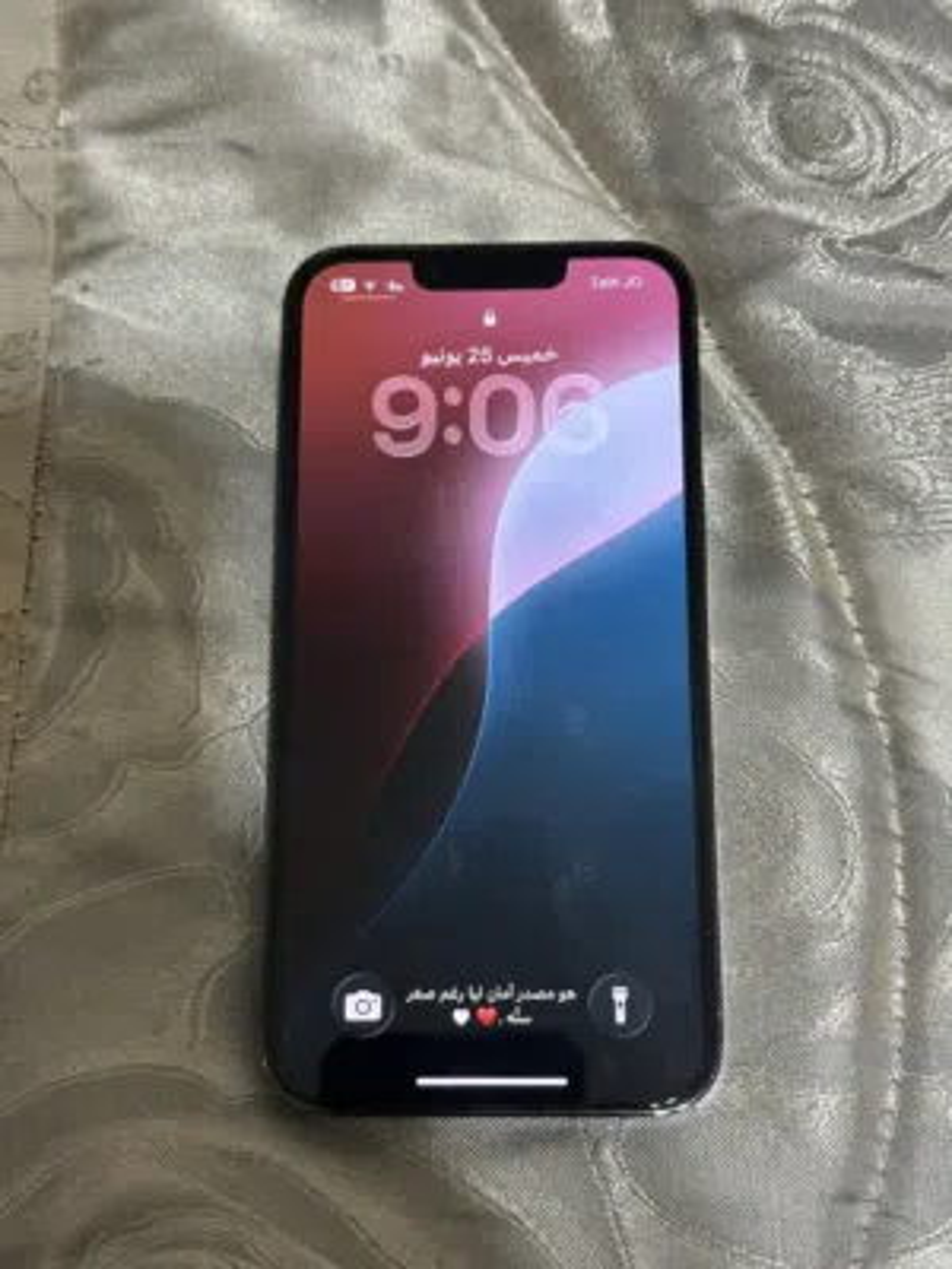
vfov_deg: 39.7
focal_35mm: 48
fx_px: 1760
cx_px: 476
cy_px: 634
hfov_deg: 30.3
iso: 125
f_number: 1.78
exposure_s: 1/50
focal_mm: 6.86
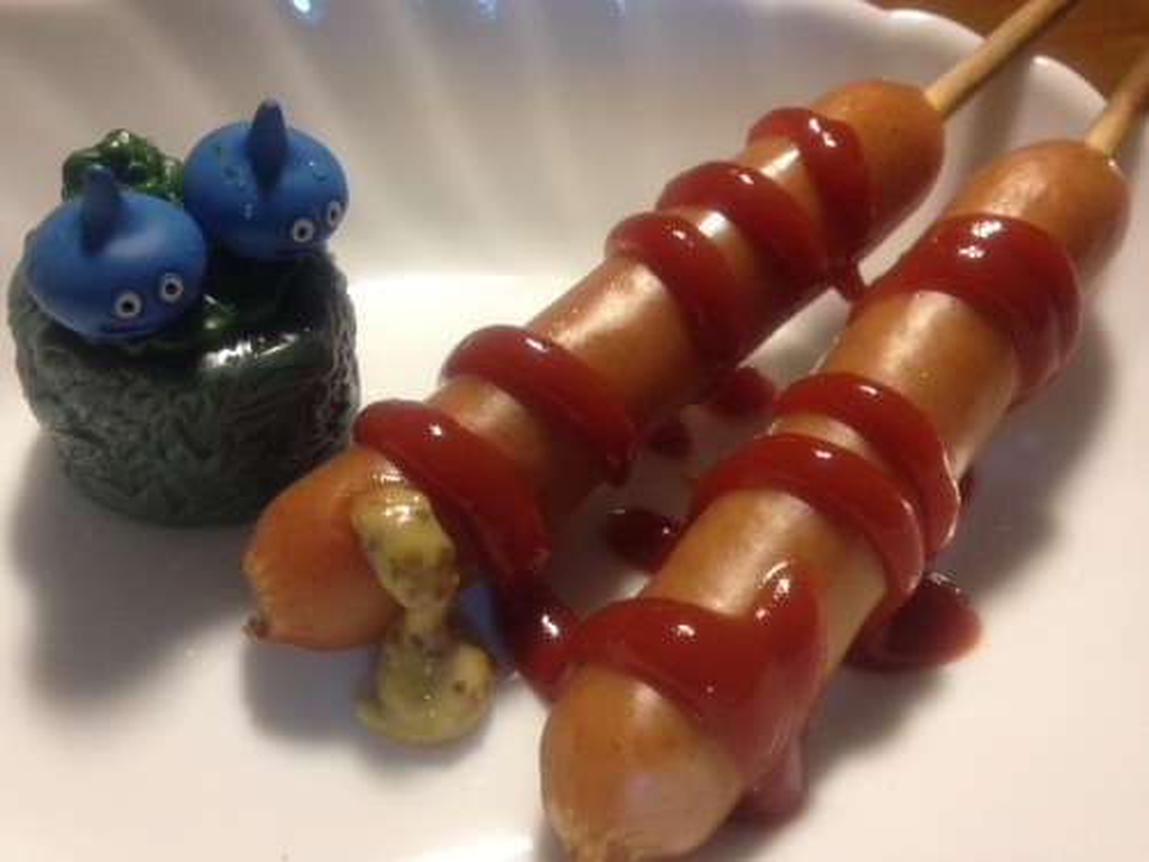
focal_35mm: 35
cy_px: 431
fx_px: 1162
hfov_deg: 52.6
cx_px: 574
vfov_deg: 40.7
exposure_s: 1/20
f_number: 2.4
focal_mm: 4.28
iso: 200
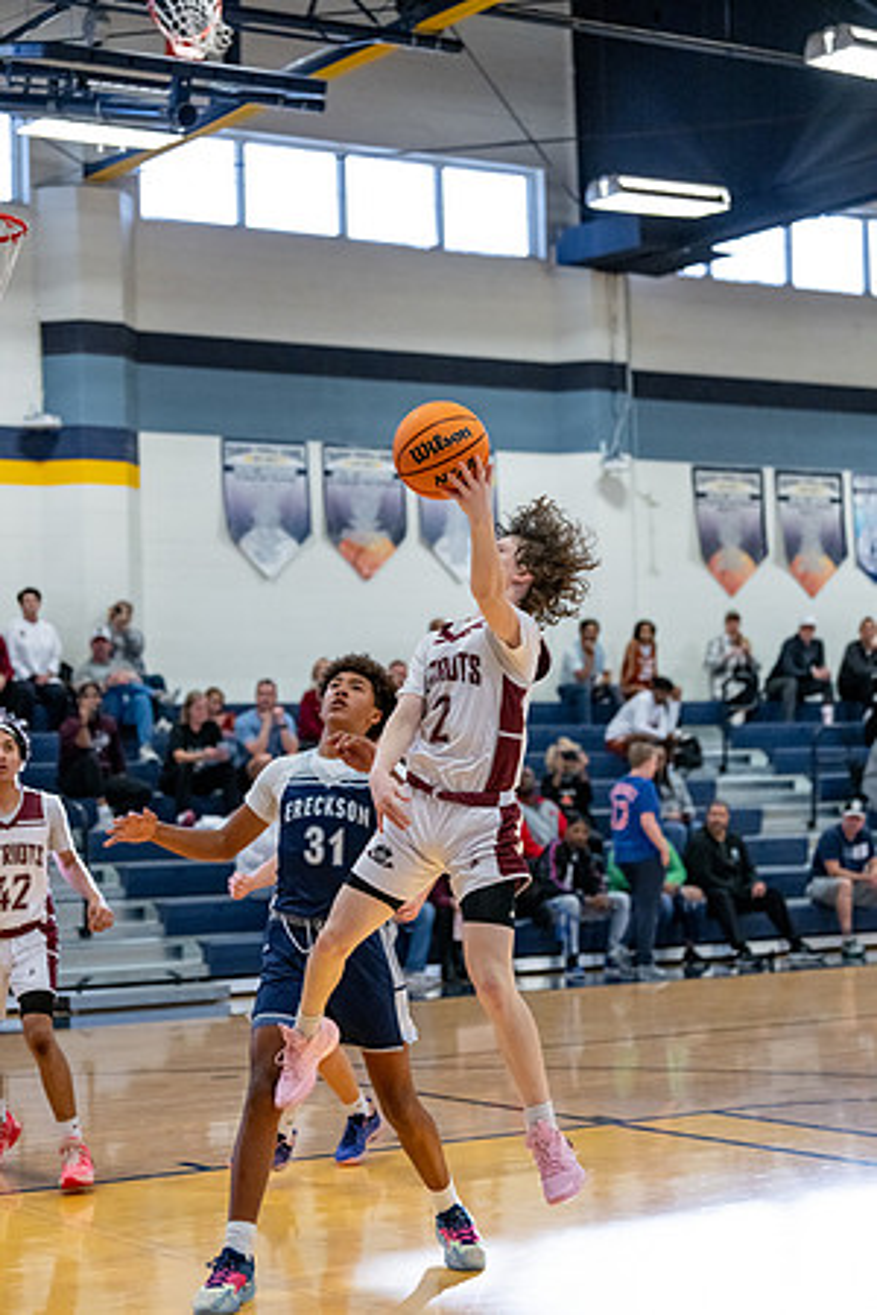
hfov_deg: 19.5
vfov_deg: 28.8
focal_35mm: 70
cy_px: 658
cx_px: 438
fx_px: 2558
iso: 5000
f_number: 2.8
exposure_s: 1/1000
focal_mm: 70
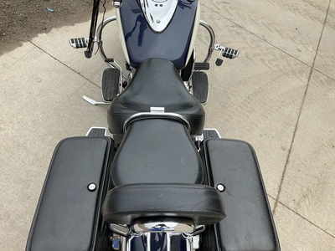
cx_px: 168
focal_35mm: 29
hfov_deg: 61.7
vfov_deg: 48.2
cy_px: 126
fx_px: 281
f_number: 1.8
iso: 20
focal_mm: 3
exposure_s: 1/122
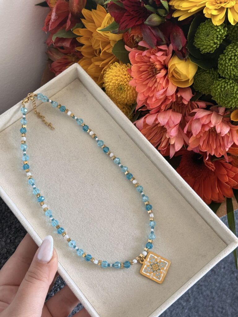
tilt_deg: -48.0
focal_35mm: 48
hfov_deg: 30.3
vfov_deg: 39.7
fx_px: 440
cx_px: 119
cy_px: 158
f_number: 1.78
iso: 125
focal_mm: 6.76
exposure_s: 1/60
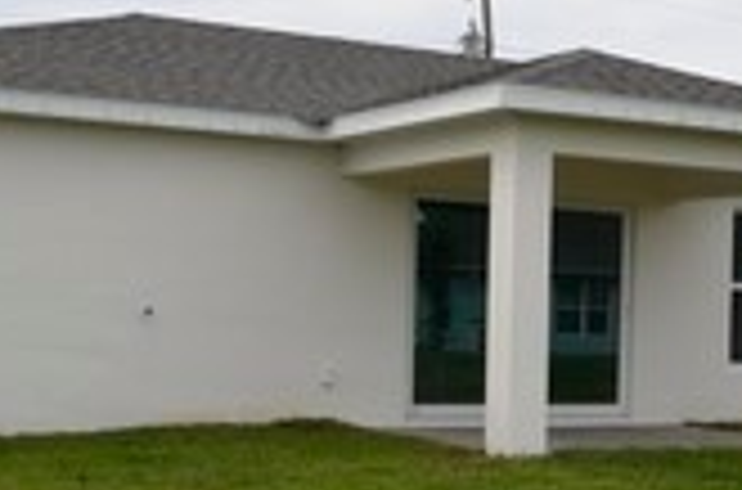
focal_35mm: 80
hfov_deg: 25.3
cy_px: 369
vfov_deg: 16.9
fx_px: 1644
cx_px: 486
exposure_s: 1/250
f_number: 8
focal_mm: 22
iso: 110
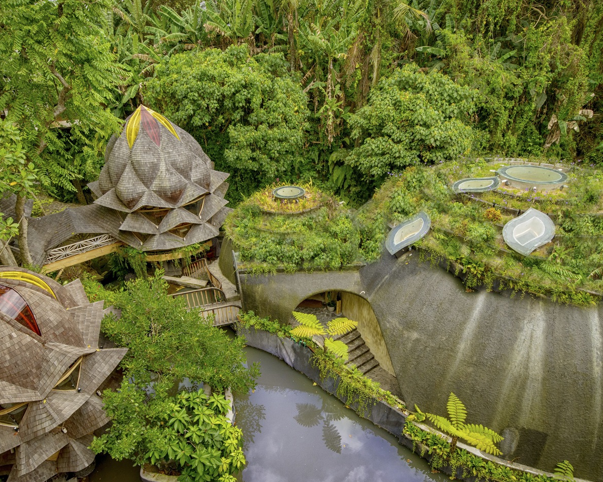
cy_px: 262
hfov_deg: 47.9
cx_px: 276
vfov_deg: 39.1
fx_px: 678
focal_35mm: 38
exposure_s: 1/200
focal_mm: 24
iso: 640
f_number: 11
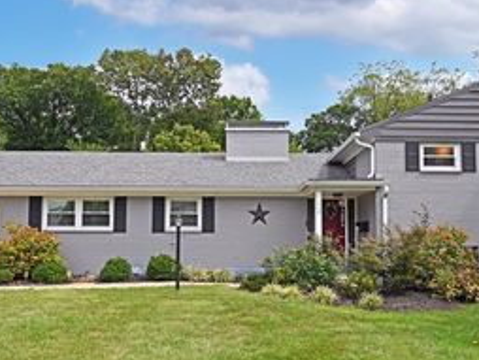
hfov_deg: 53.9
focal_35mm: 34
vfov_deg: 41.7
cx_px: 243
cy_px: 208
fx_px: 471
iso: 100
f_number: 7.1
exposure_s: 1/320
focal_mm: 18
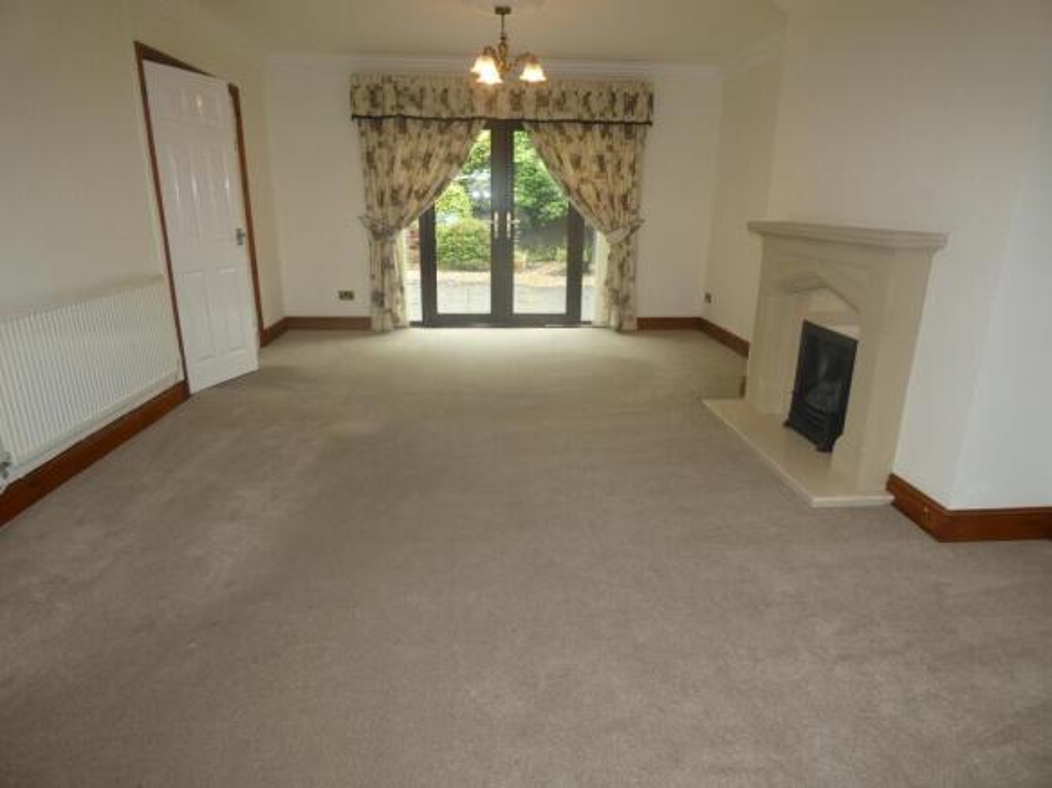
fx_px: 608
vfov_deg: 66.0
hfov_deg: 81.8
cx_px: 526
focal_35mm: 20
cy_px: 394
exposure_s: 1/60
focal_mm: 3.6
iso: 125
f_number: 2.8
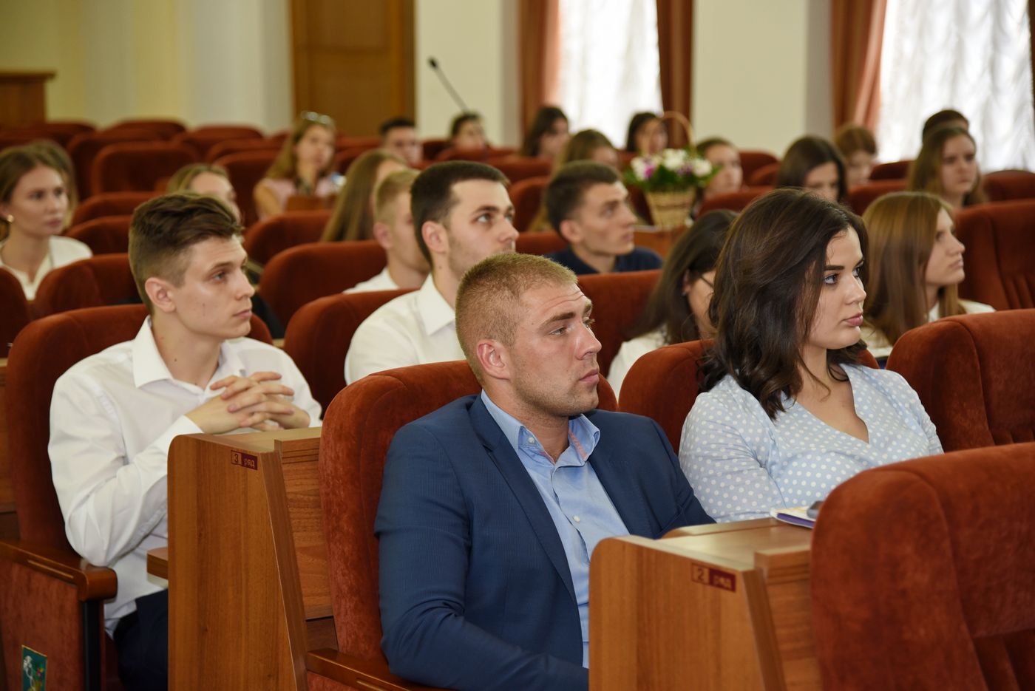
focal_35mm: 92
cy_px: 346
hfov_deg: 22.1
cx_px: 518
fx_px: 2646
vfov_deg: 14.9
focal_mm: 92
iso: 1000
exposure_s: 1/200
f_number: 4
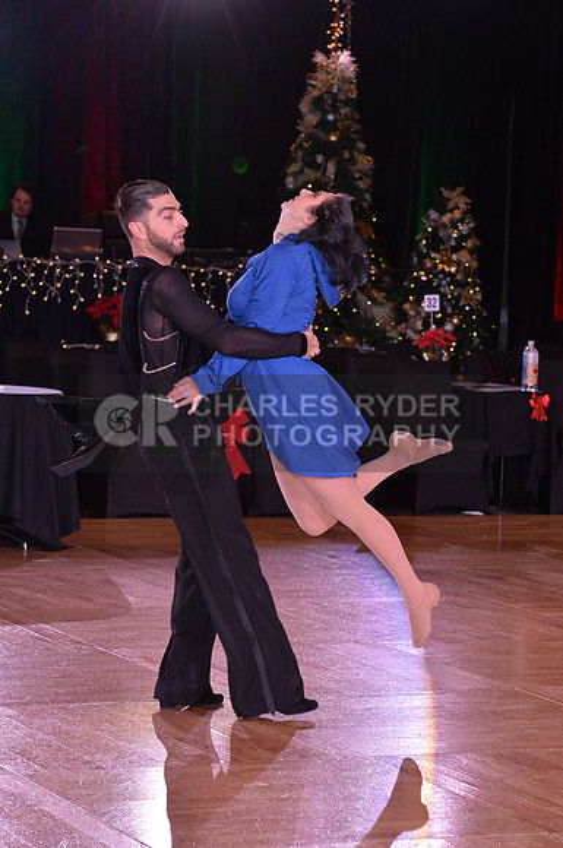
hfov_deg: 10.9
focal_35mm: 125
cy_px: 424
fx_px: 2941
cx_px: 282
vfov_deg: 16.4
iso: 2000
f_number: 7.1
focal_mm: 125
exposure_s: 1/250
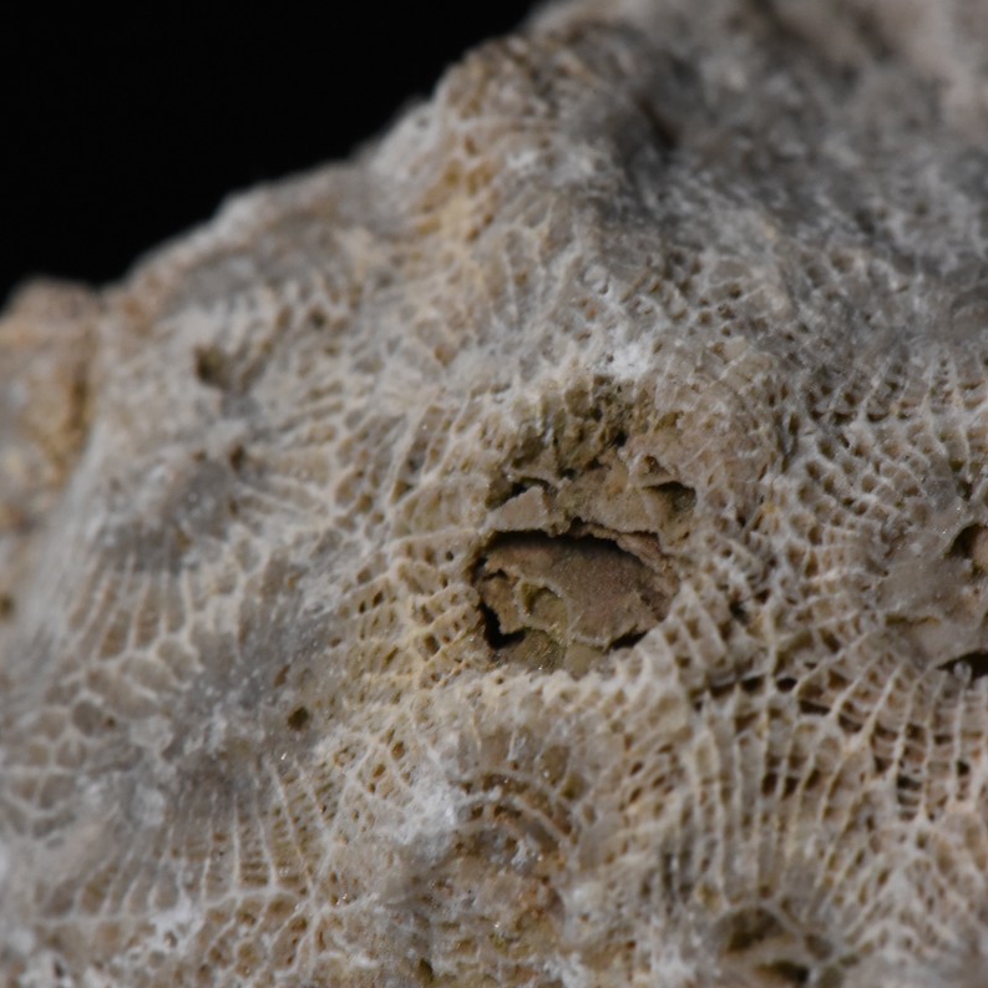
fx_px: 4359
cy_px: 494
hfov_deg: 12.9
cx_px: 597
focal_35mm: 135
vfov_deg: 12.9
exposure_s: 1/40
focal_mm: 105
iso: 5000
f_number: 20
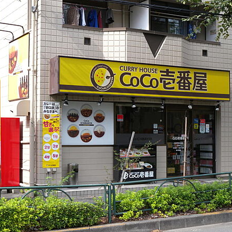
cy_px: 115
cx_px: 112
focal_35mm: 68
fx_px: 516
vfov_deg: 25.4
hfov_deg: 25.4
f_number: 4.6
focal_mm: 12.3
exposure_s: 1/135
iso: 64
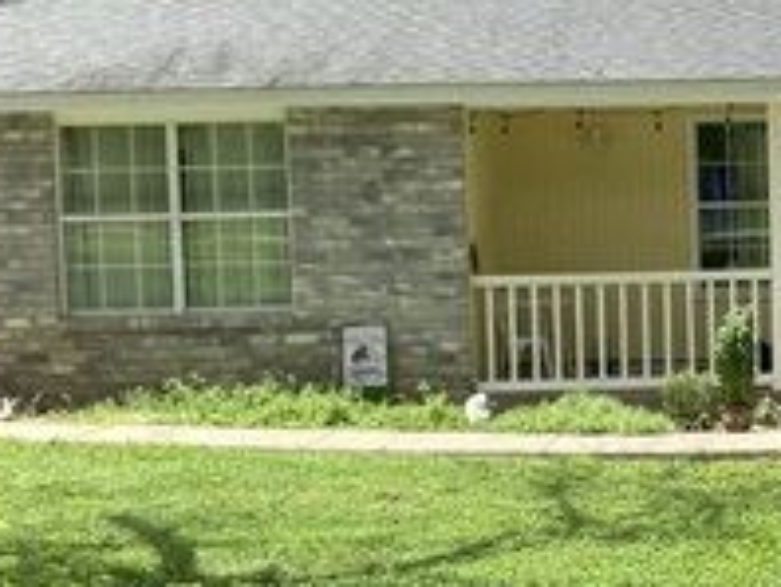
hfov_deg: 22.2
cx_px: 828
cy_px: 339
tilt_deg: -4.6
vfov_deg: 17.6
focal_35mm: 84
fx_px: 1897
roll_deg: +1.5
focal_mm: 4.25
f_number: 1.8
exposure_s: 1/1543
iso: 32
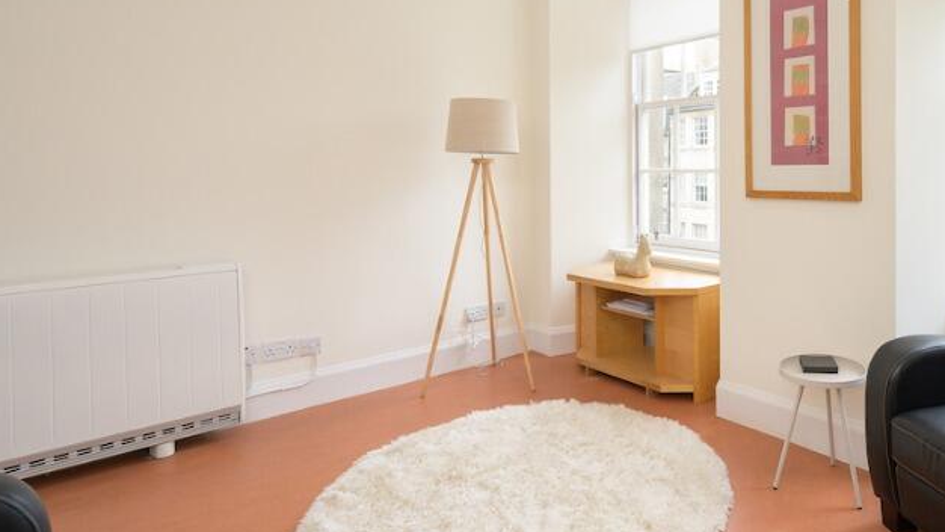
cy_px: 184
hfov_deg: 72.7
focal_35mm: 24
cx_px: 669
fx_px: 601
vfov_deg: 47.0
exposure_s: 1/50
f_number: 8
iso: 400
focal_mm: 14
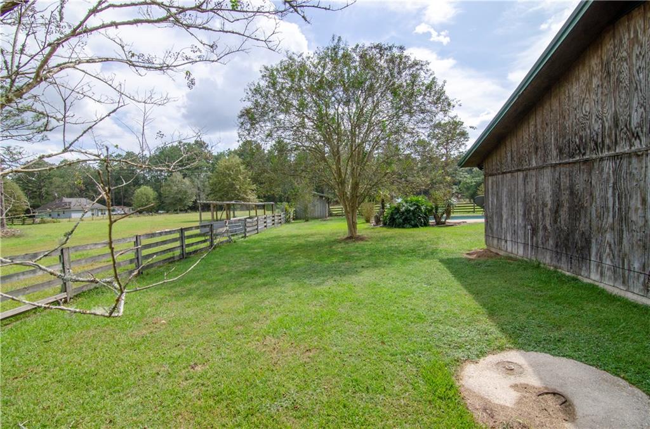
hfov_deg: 95.1
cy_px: 214
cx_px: 325
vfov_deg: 71.7
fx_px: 297
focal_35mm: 16
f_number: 11
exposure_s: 1/400
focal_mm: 11
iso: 320
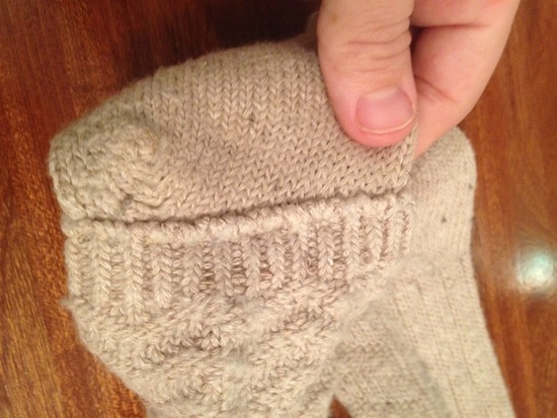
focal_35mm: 35
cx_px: 278
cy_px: 209
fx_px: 563
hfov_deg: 52.6
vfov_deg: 40.7
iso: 400
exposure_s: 1/17
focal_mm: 4.28
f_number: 2.4
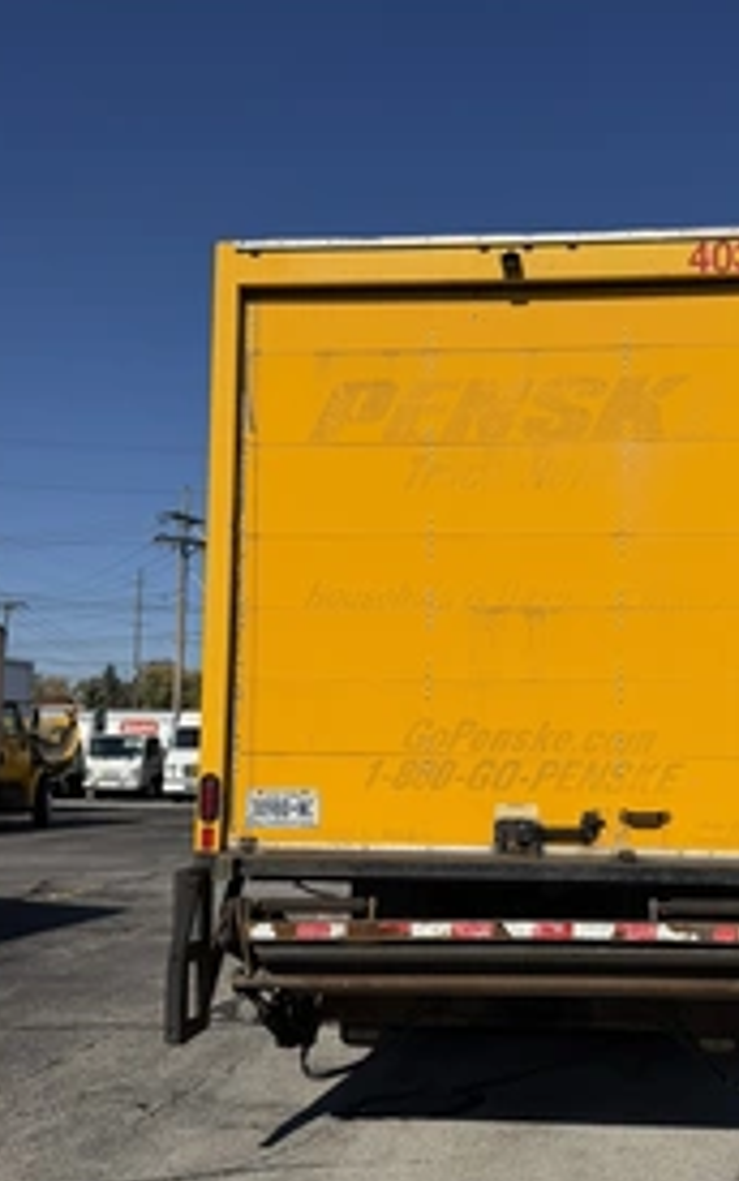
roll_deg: -1.3
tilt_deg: +5.7
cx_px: 546
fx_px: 1192
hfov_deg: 33.8
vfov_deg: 52.6
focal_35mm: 37
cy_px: 666
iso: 80
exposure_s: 1/9091
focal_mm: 6.76
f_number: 1.78
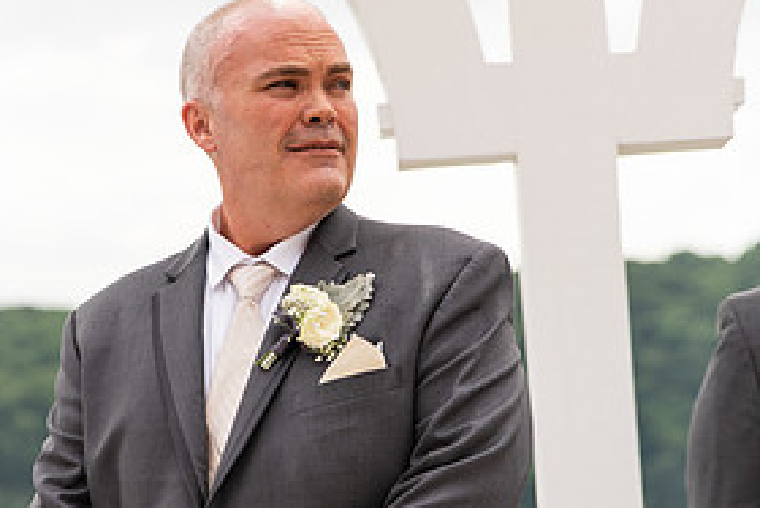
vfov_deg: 9.5
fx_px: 3063
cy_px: 289
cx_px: 290
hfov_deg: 14.1
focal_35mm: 145
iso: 125
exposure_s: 1/2000
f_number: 2.8
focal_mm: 70
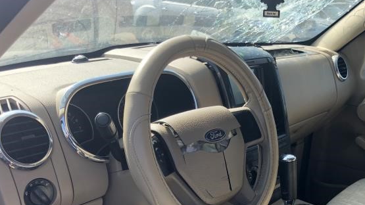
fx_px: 426
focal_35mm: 44
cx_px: 226
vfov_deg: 26.1
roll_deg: +0.7
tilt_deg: -23.9
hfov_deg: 46.0
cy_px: 188
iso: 20
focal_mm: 3.99
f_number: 1.8
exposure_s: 1/421
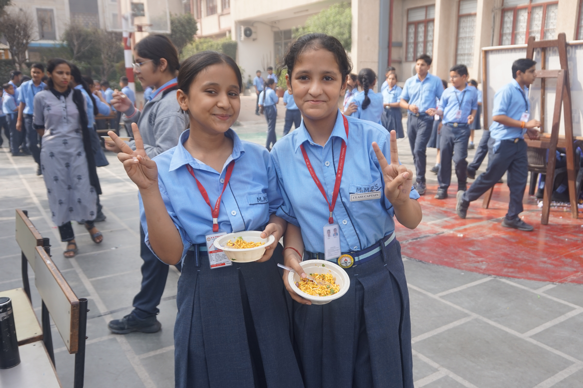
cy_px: 194
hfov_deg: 62.0
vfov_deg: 43.6
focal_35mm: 30
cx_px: 292
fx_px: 486
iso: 100
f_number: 4
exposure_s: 1/250
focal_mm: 20
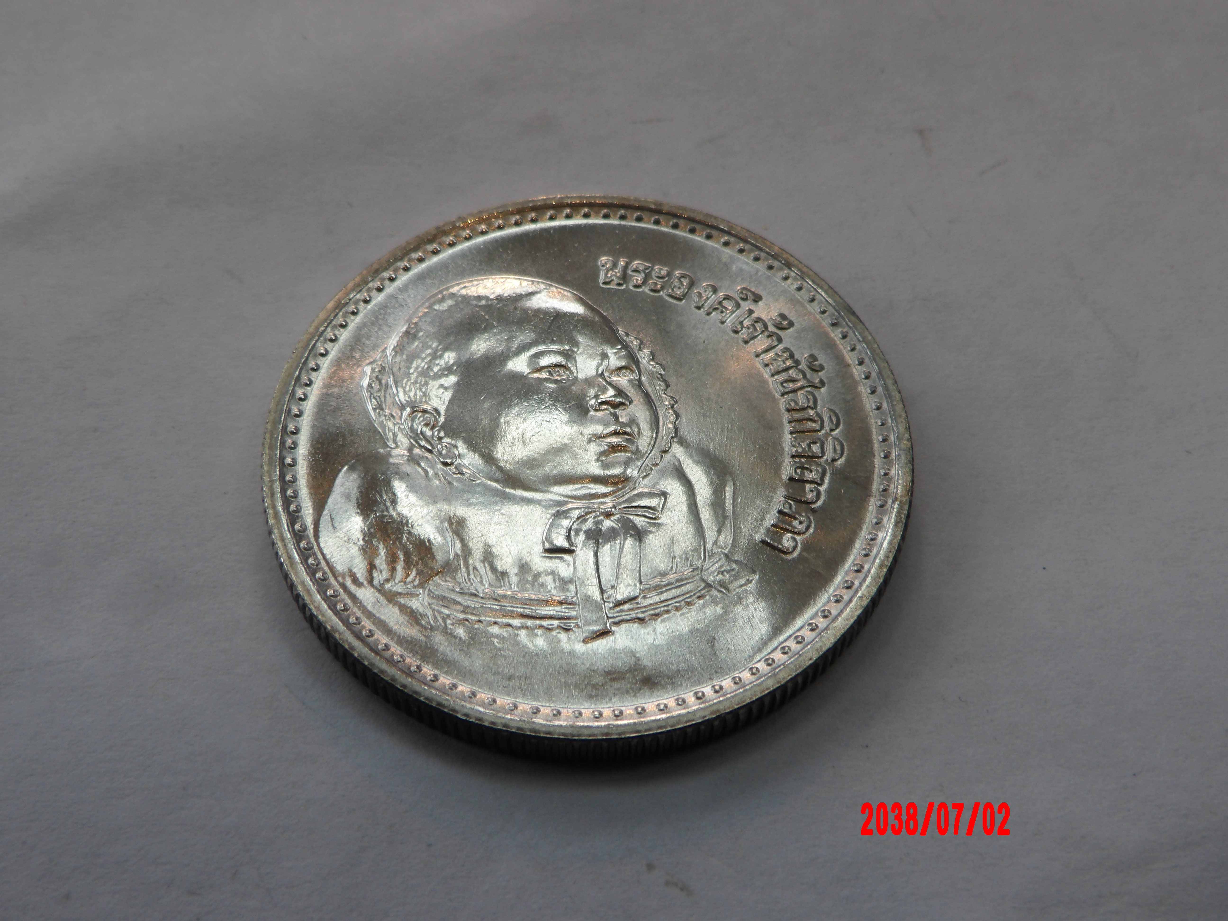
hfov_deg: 44.8
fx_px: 1490
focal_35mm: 42
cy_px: 460
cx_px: 614
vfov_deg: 34.3
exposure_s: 1/58
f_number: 4.9
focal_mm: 7.6
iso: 100
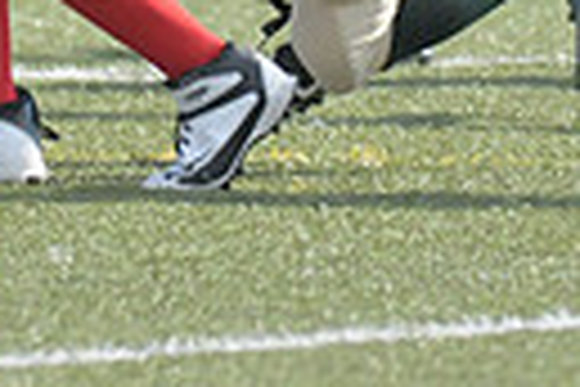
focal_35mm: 1756
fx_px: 28289
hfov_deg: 1.2
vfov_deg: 0.8
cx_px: 13
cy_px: -331
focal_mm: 260
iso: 1600
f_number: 4
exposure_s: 1/4000
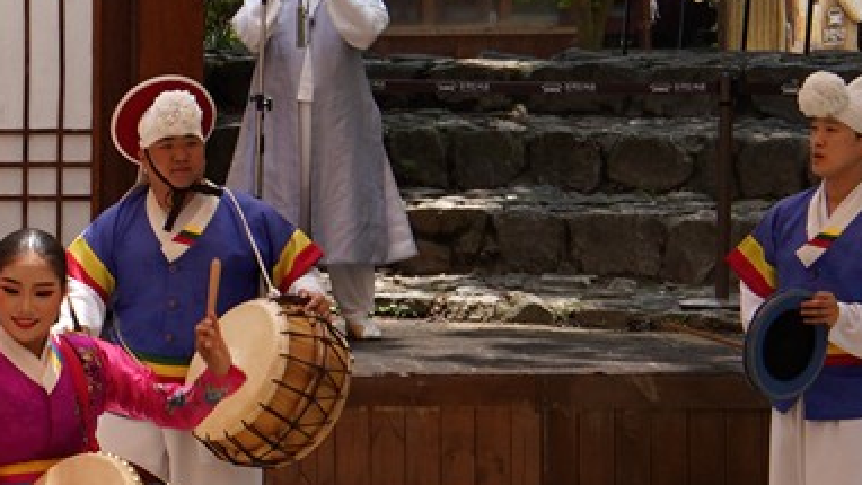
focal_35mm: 192
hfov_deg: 9.8
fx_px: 4389
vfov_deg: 6.3
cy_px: 65
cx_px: -1216
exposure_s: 1/200
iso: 200
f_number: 9
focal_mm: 35
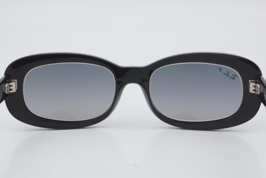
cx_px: 133
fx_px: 610
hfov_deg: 24.6
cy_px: 89
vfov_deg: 16.6
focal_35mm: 82
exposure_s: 1/3
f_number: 32
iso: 100
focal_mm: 55
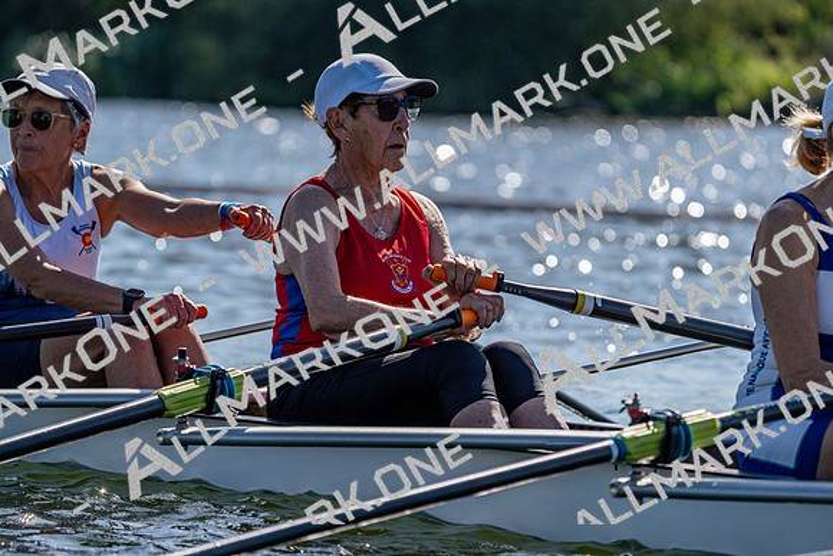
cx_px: 416
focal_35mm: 266
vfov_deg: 5.2
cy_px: 278
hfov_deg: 7.7
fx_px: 6156
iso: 250
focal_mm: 266
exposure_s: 1/2000
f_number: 5.6
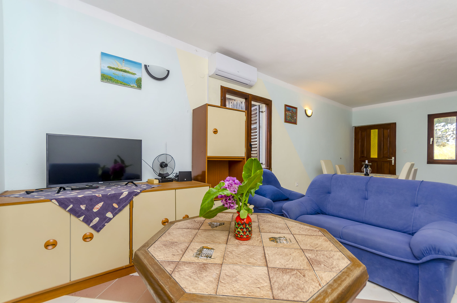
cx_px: 228
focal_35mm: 15
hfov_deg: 100.5
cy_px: 152
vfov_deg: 77.1
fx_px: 190
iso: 250
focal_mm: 10
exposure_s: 1/100
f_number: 7.1
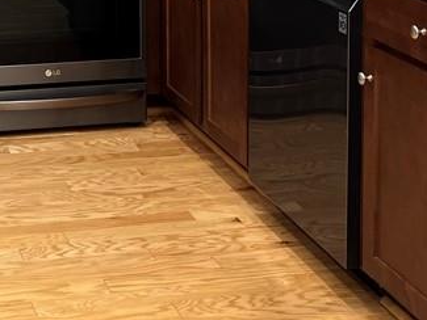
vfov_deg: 16.4
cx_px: 32
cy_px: -161
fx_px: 1012
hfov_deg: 23.1
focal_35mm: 82
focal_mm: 5.7
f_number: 1.5
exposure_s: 1/60
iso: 100
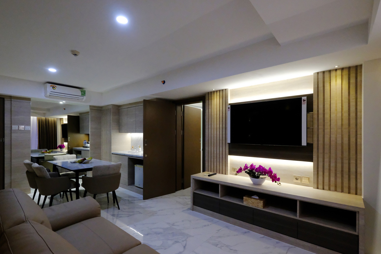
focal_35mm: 15
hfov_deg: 100.4
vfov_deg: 77.3
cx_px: 190
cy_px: 127
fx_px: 159
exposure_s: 1/125
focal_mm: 10
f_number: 6.4
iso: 4000
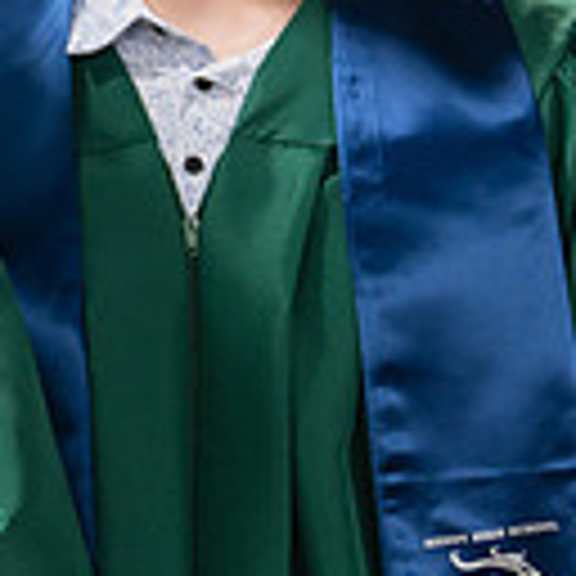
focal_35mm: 192
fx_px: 3615
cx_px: -423
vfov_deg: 9.1
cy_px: 178
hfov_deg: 8.8
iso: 500
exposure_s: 1/320
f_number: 1.2
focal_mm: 50
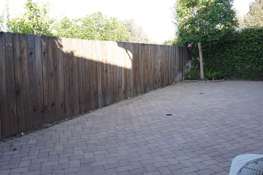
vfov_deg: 39.8
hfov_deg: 56.9
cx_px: 156
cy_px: 72
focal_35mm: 33
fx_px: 241
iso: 100
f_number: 5.6
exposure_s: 1/80
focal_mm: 16
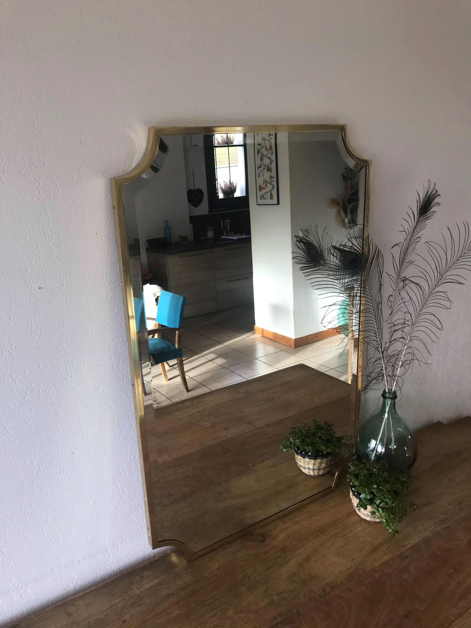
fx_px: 508
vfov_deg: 63.4
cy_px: 314
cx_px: 236
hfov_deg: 49.7
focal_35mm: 28
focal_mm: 3.99
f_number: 1.8
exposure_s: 1/100
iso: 40
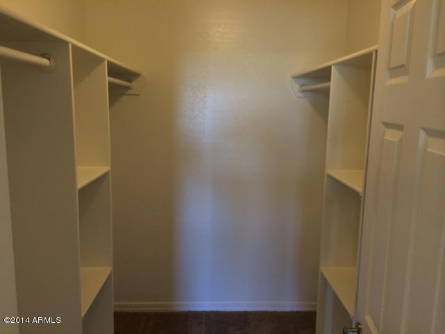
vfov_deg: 46.8
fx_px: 386
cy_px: 167
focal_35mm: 30
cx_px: 222
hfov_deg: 60.0
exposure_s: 1/30
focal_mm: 4.12
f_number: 2.2
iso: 160
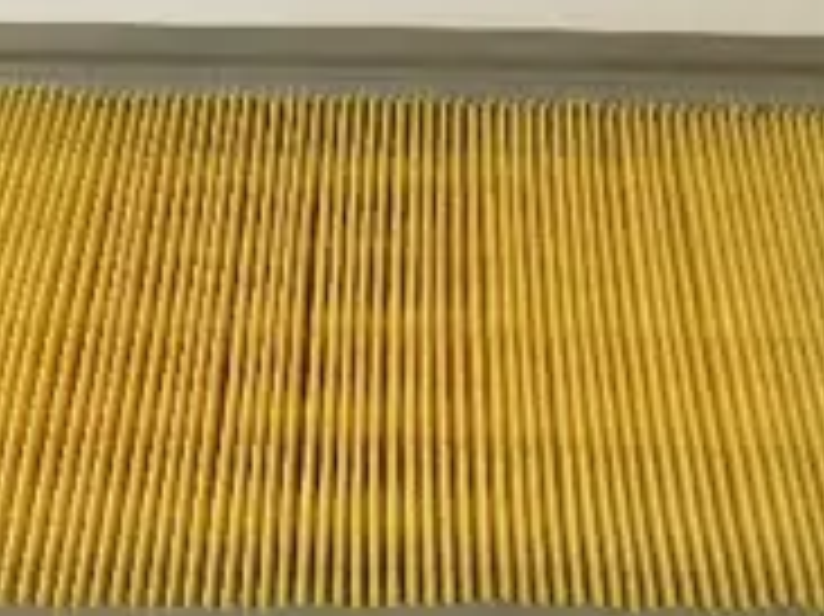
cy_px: 67
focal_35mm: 76
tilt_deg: -37.6
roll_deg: -3.0
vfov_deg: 19.0
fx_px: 1808
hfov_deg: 25.7
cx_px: 369
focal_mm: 4.15
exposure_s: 1/33
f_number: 2.2
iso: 250
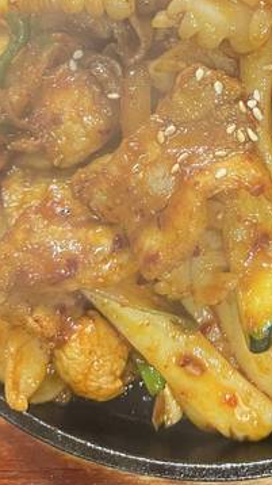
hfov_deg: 20.5
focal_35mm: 58
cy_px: 75
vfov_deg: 34.6
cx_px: 219
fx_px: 745
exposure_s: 1/40
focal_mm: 5.7
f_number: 1.5
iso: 500
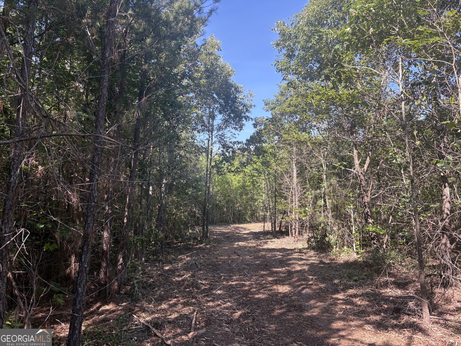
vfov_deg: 53.1
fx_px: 346
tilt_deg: +8.1
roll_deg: -3.0
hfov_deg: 67.3
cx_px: 230
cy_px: 173
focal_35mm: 26
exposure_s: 1/586
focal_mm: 5.96
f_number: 1.6
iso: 50
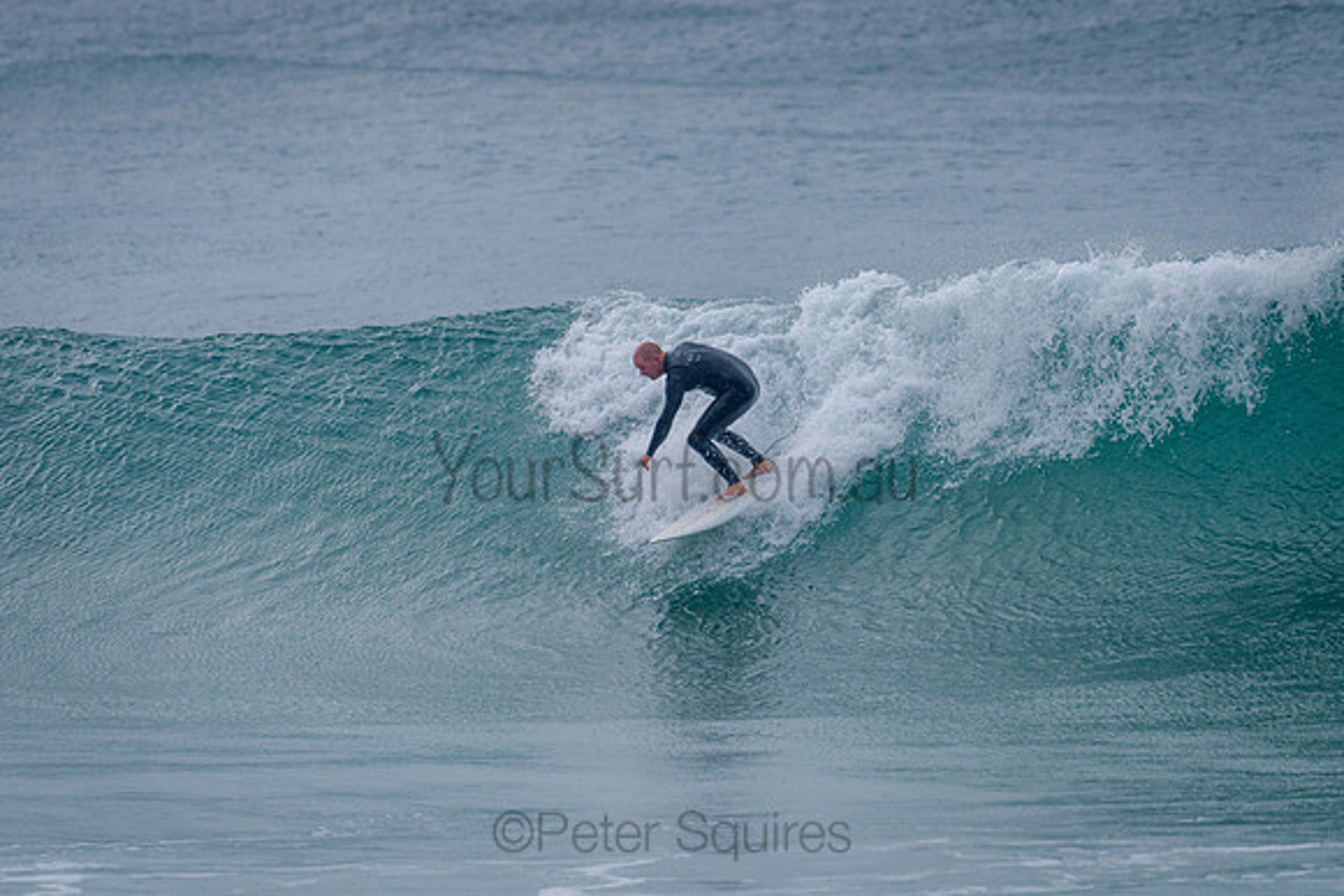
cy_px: 448
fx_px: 22872
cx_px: 672
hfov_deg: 3.4
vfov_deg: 2.2
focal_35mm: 613
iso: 400
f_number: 5.6
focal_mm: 500
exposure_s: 1/2000
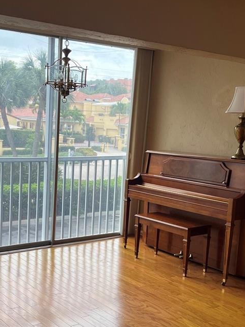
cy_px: 187
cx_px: 90
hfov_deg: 29.6
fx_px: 462
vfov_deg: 38.8
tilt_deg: -9.7
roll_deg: -3.4
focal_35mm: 49
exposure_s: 1/120
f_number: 1.6
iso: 64
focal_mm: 5.1
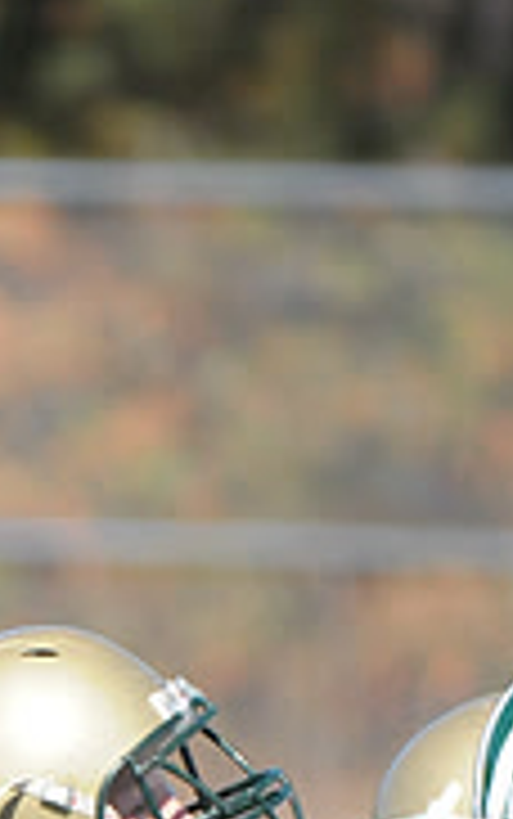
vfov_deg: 1.8
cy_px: 1246
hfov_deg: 1.1
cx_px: -290
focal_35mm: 1165
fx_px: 26019
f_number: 4
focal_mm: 240
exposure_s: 1/8000
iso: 1600
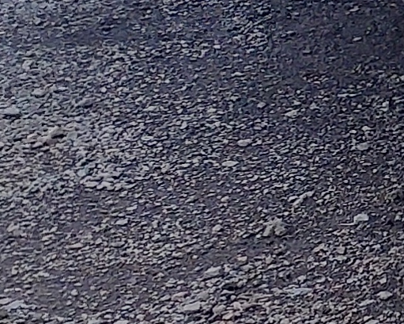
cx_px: 1477
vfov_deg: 7.3
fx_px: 2452
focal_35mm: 205
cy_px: -324
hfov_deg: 7.4
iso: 40
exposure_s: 1/229
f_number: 1.9
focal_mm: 3.58
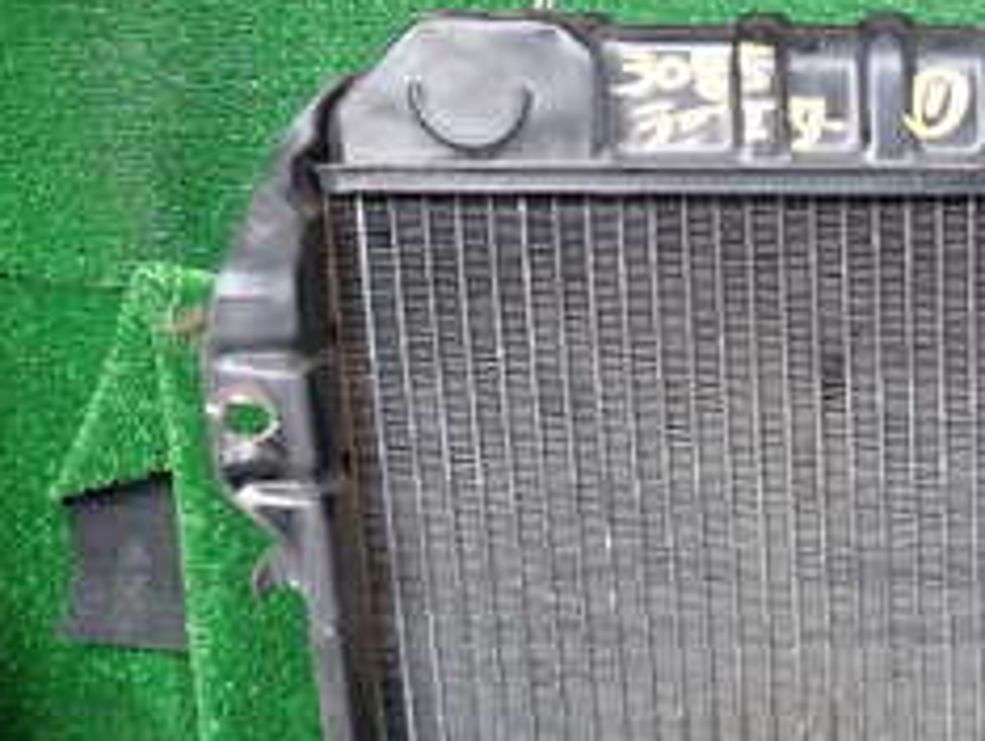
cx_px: 1111
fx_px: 1823
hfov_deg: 27.4
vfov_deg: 22.5
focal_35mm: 64
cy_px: 653
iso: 100
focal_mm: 4.5
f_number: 2
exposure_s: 1/60
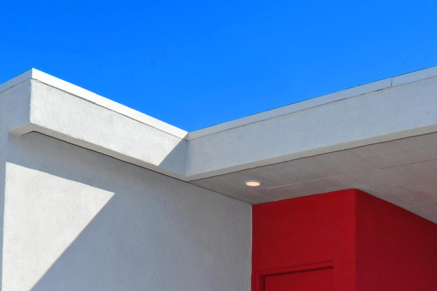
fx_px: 691
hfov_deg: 35.0
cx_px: 194
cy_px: 338
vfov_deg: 22.1
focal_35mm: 57
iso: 200
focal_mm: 20
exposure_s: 1/125
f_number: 16
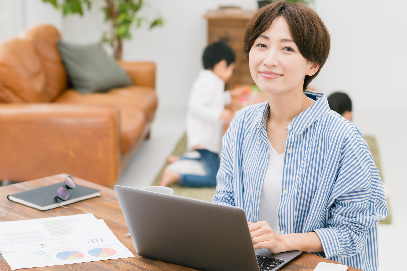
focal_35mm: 85
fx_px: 960
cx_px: 204
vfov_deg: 16.0
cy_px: 136
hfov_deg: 23.9
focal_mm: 85
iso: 200
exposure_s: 1/200
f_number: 4
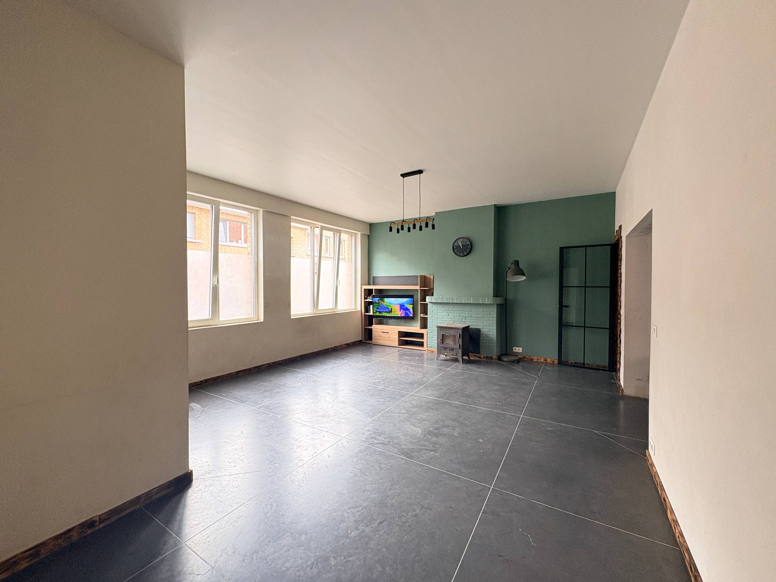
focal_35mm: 14
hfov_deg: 102.1
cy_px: 291
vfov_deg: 85.7
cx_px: 388
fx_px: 314
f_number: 2.2
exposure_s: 1/99
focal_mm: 2.22
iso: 160
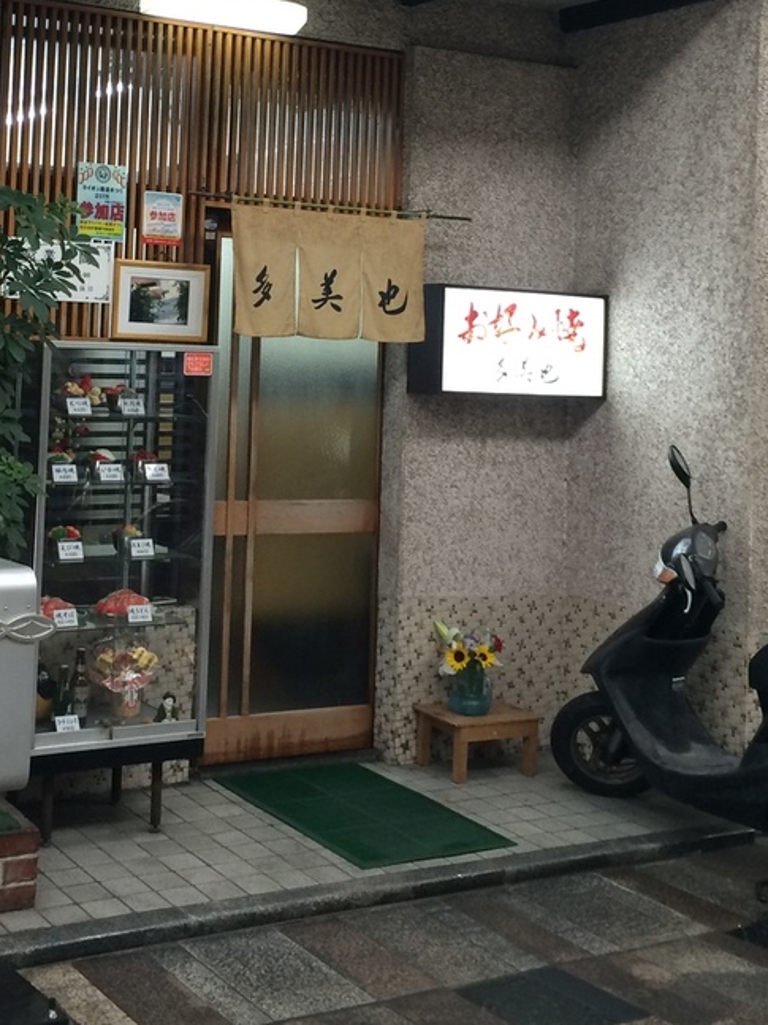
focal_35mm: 55
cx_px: 215
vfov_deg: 34.3
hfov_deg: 26.3
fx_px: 1628
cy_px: 281
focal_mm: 4.12
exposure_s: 1/30
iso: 100
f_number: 2.2
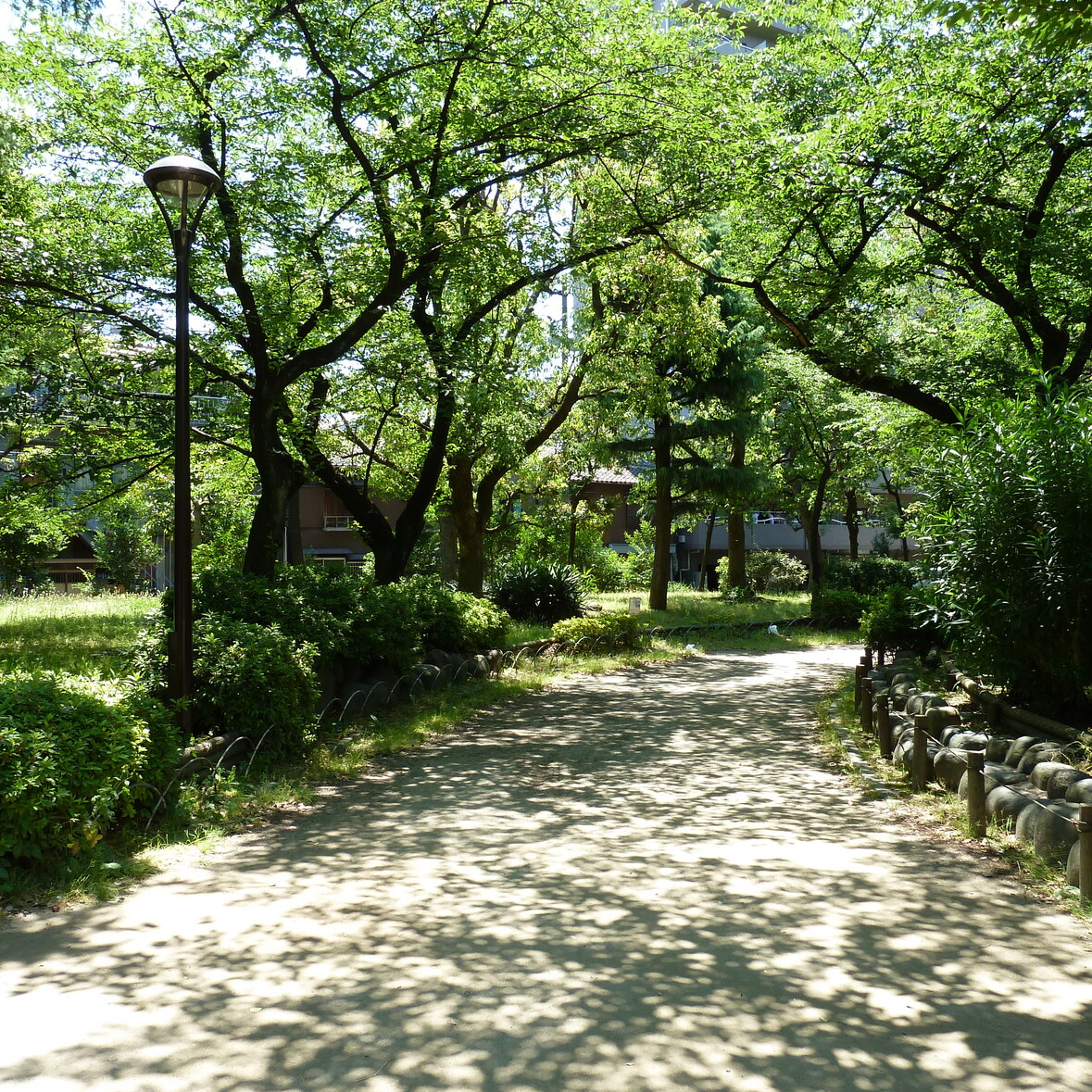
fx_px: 1071
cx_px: 511
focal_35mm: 30
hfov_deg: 54.0
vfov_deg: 54.0
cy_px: 554
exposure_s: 1/100
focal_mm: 4.1
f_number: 4
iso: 80
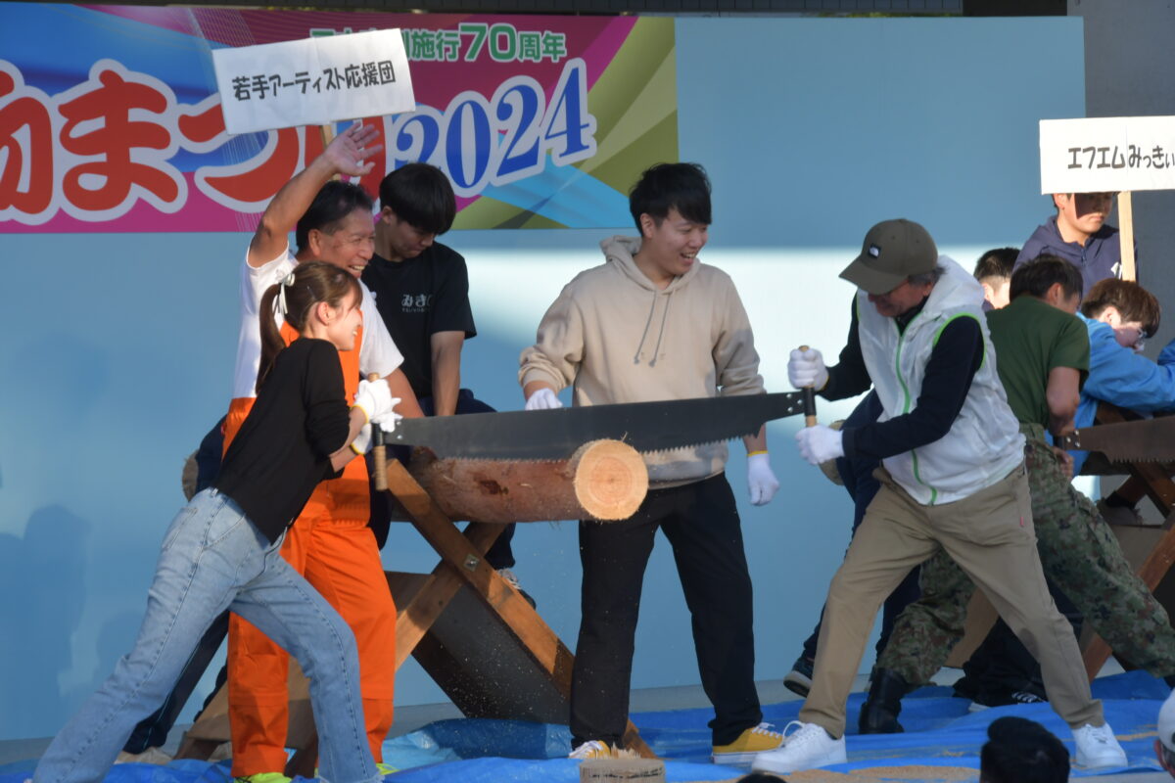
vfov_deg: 9.6
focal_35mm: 142
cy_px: 392
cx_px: 588
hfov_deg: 14.4
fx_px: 4651
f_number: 10
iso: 500
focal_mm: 95
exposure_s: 1/320
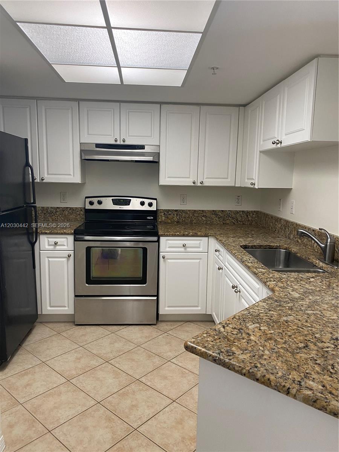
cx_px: 170
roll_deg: -2.5
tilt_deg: -8.5
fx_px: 339
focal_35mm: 26
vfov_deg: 67.3
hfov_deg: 53.1
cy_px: 226
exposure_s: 1/60
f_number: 1.8
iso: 80
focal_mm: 4.25
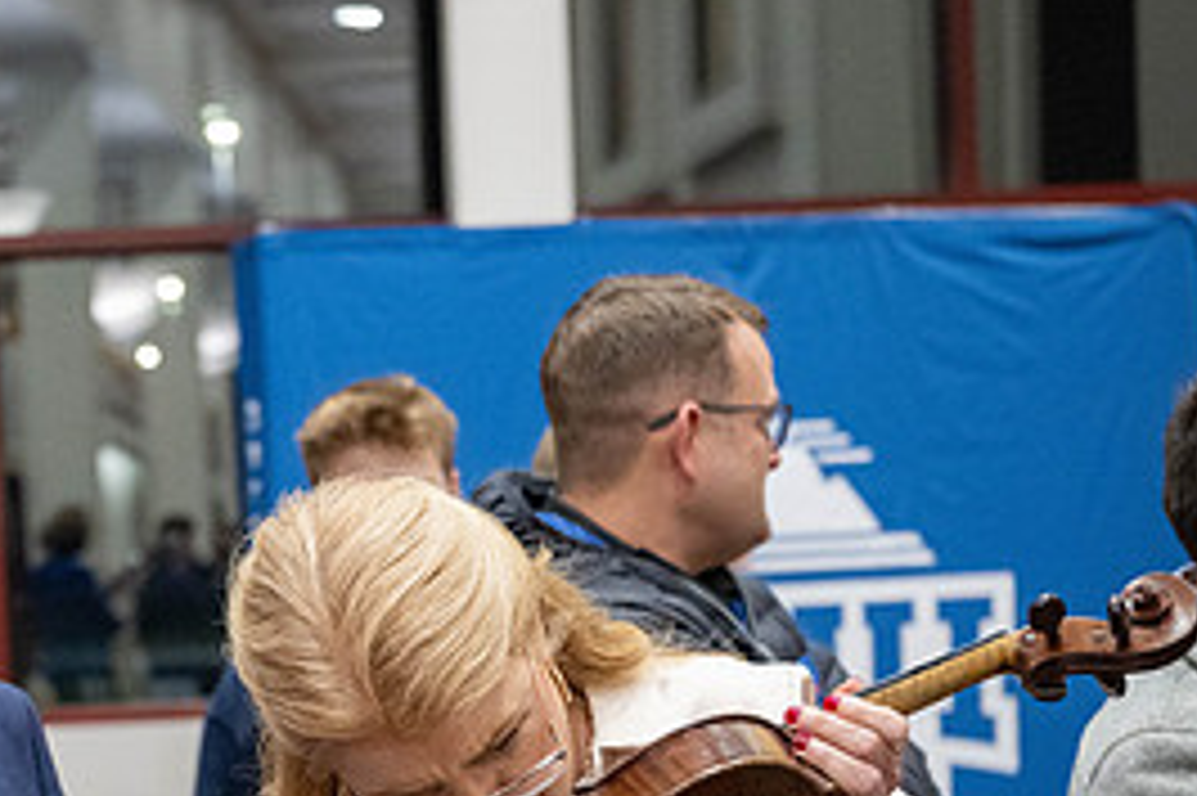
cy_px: 735
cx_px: 324
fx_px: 2758
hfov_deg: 24.3
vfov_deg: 16.2
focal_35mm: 83
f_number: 2.8
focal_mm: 38
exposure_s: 1/400
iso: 3200
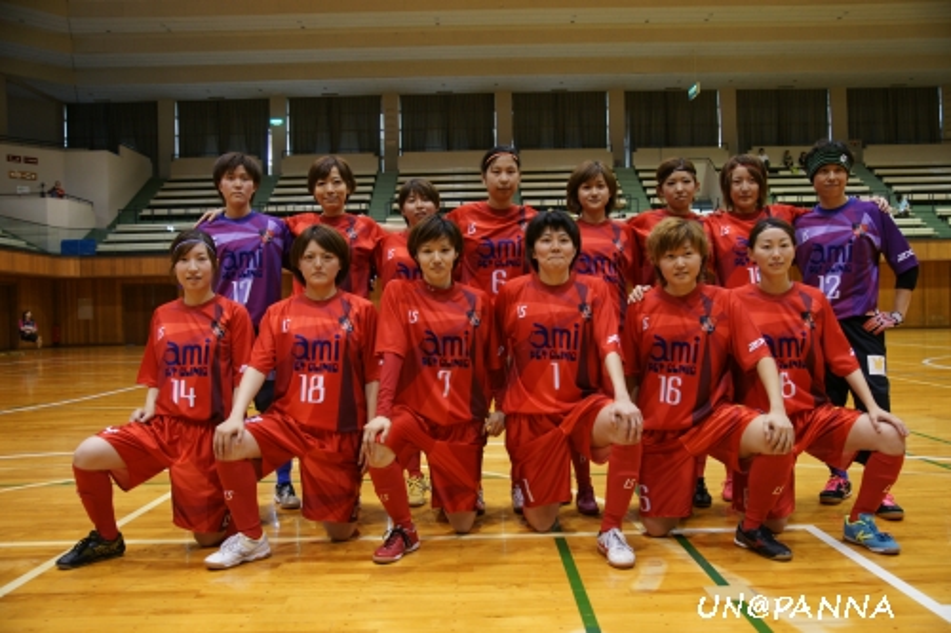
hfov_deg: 61.9
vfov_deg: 43.6
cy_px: 316
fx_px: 792
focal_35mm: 30
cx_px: 476
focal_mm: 20
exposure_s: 1/40
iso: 320
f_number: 2.8
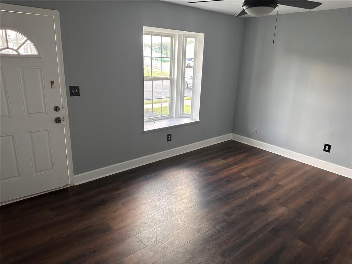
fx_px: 244
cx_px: 176
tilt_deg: -15.4
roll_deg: -2.0
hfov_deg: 71.6
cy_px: 132
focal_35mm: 24
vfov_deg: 56.8
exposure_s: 1/72
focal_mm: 6.86
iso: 250
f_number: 1.78
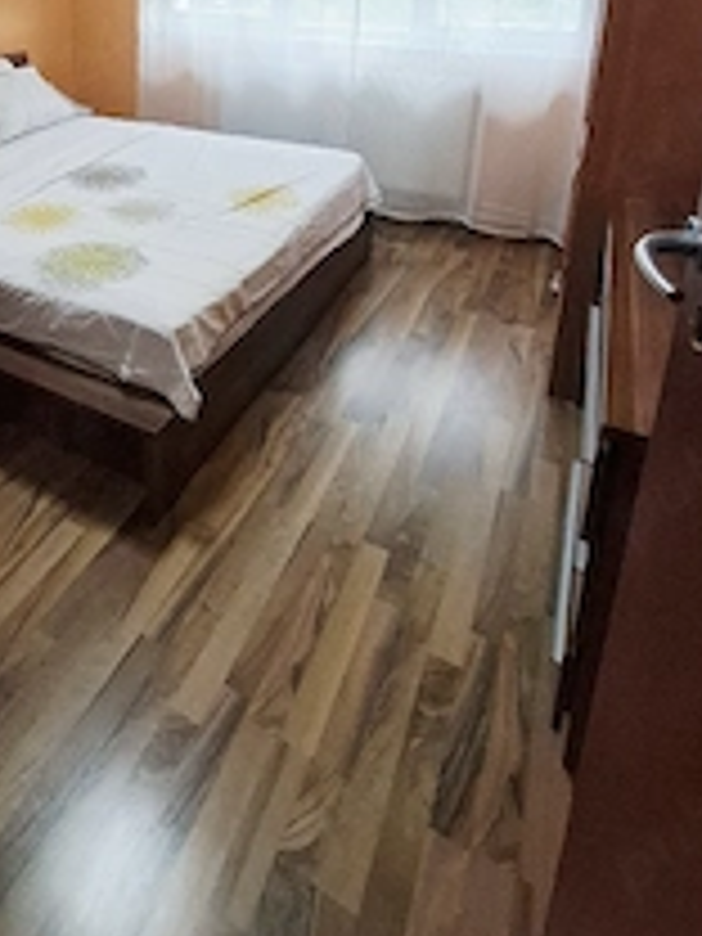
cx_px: 148
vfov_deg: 61.1
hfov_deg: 51.7
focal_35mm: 25
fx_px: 676
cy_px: 135
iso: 100
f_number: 2.2
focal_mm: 1.74
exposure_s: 1/50
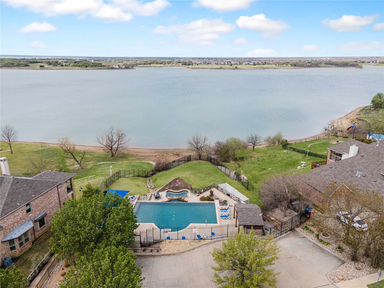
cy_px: 144
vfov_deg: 56.8
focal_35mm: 24
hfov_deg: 71.6
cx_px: 192
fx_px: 266
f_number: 2.8
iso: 100
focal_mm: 4.5
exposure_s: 1/400
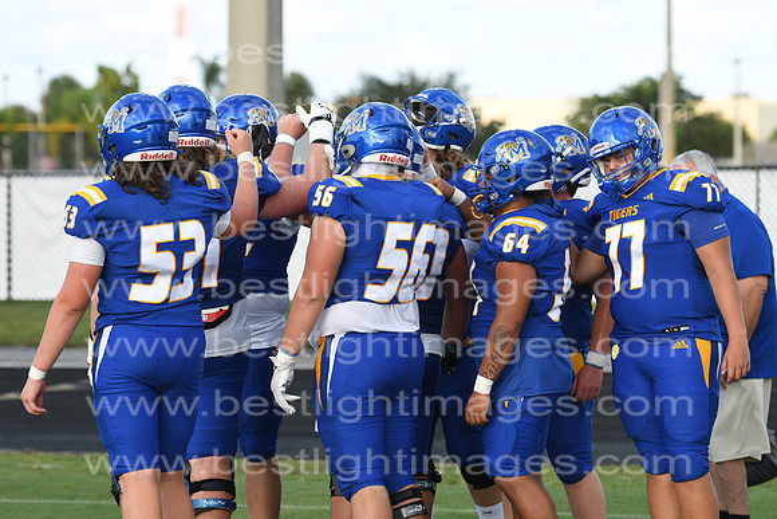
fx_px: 3627
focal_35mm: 168
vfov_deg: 8.2
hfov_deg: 12.2
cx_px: 388
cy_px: 260
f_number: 4
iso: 200
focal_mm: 112
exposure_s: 1/1000
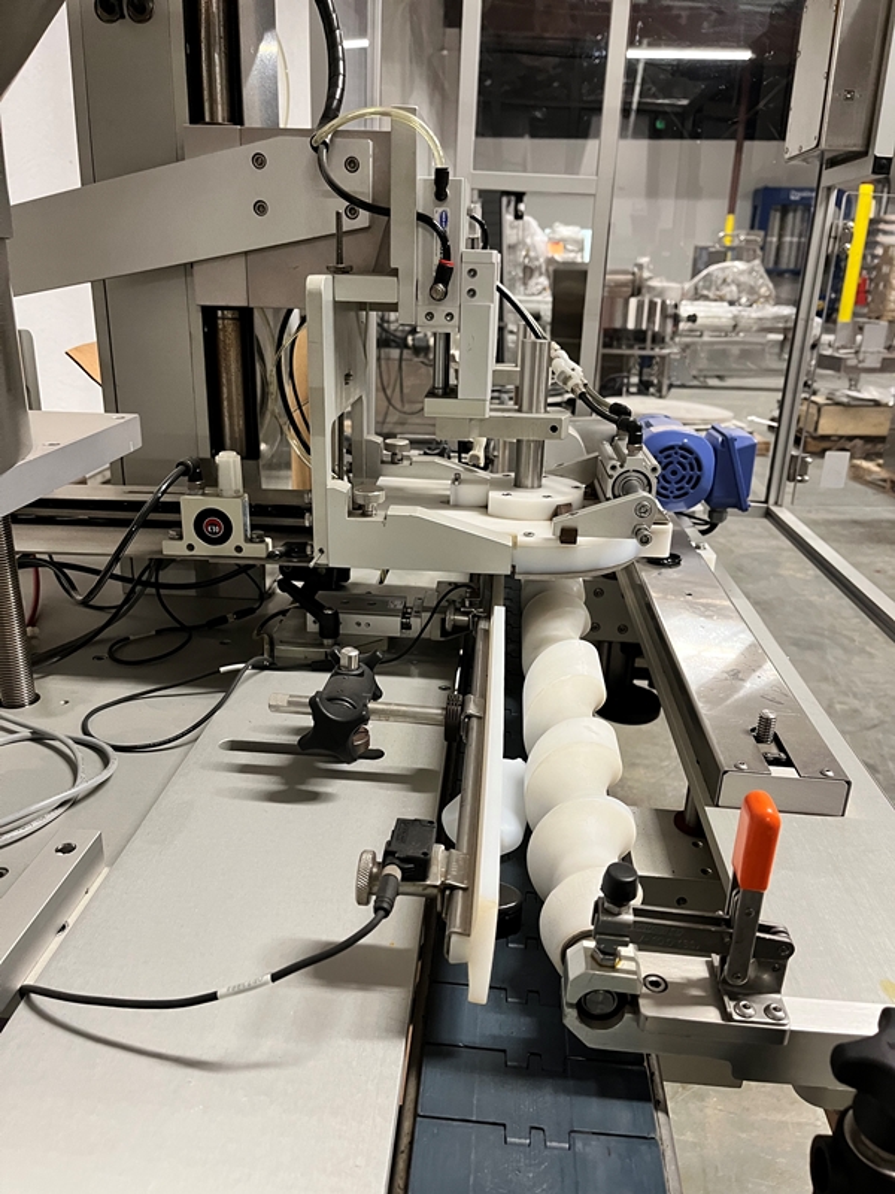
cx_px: 448
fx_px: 896
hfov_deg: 53.1
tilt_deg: -18.8
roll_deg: -0.8
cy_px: 597
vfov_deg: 67.3
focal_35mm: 26
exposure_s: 1/60
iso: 250
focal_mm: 5.1
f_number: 1.6
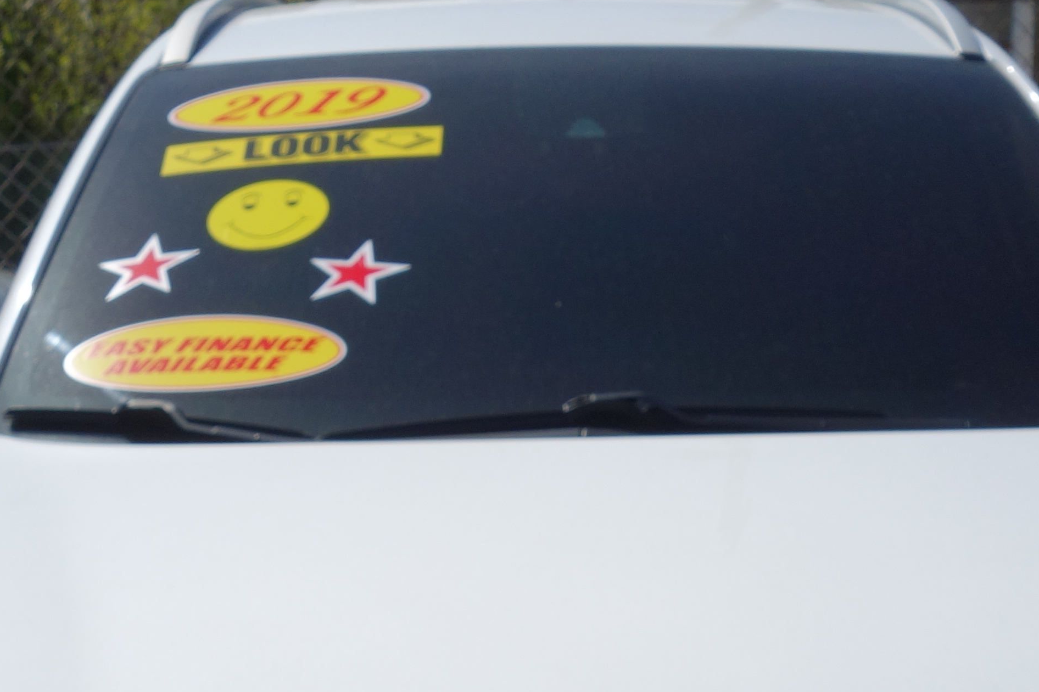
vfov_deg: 16.3
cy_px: 782
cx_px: 621
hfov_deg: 25.0
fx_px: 2337
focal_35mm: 81
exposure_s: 1/800
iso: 125
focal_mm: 10.4
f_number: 6.3
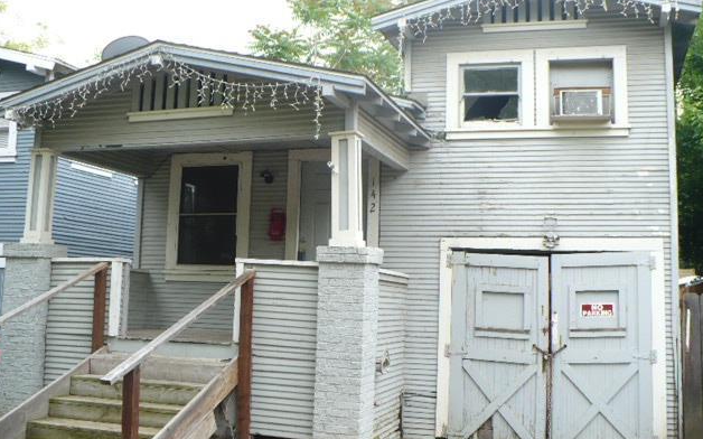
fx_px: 766
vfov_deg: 32.0
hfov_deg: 49.3
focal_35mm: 40
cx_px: 354
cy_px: 215
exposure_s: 1/200
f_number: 2.8
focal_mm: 6.1
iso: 100
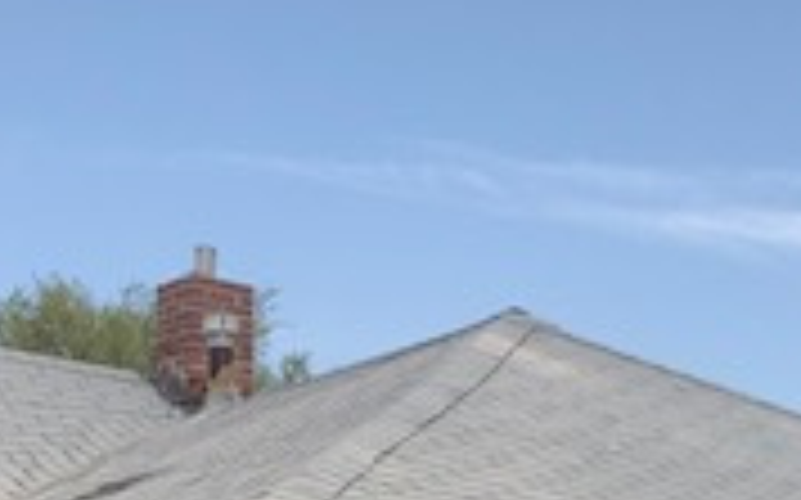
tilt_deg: +3.1
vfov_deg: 11.5
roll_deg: -1.6
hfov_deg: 19.4
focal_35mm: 107
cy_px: 824
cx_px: 500
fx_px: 2334
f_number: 1.8
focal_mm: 4
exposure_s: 1/506
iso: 20
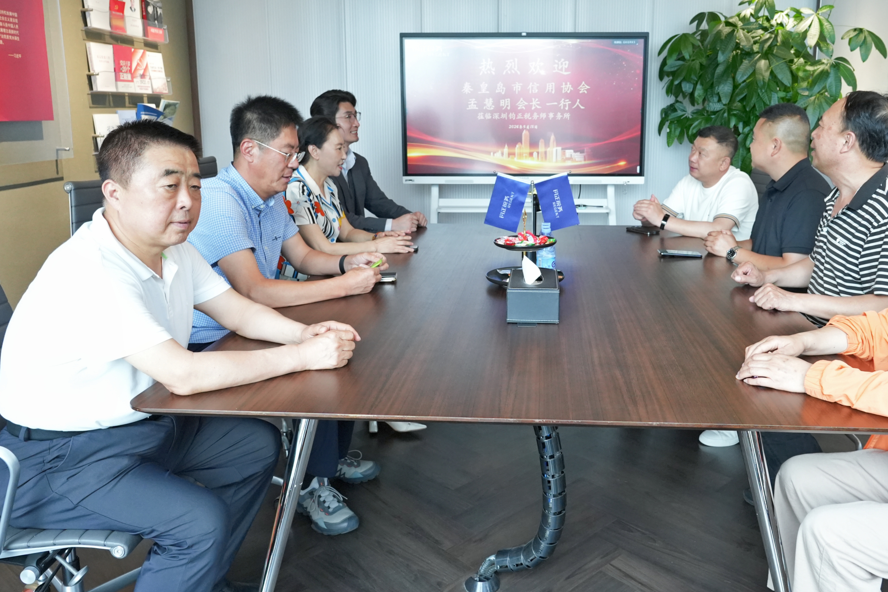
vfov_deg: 49.1
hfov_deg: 68.4
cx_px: 551
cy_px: 223
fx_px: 641
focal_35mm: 26
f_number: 5.6
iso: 3200
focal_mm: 20
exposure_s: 1/250
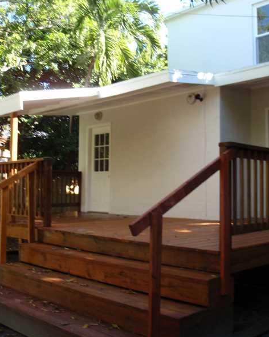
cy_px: 167
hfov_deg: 33.4
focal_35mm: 45
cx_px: 134
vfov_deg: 41.2
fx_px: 448
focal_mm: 6.07
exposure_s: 1/60
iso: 64
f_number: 3.5
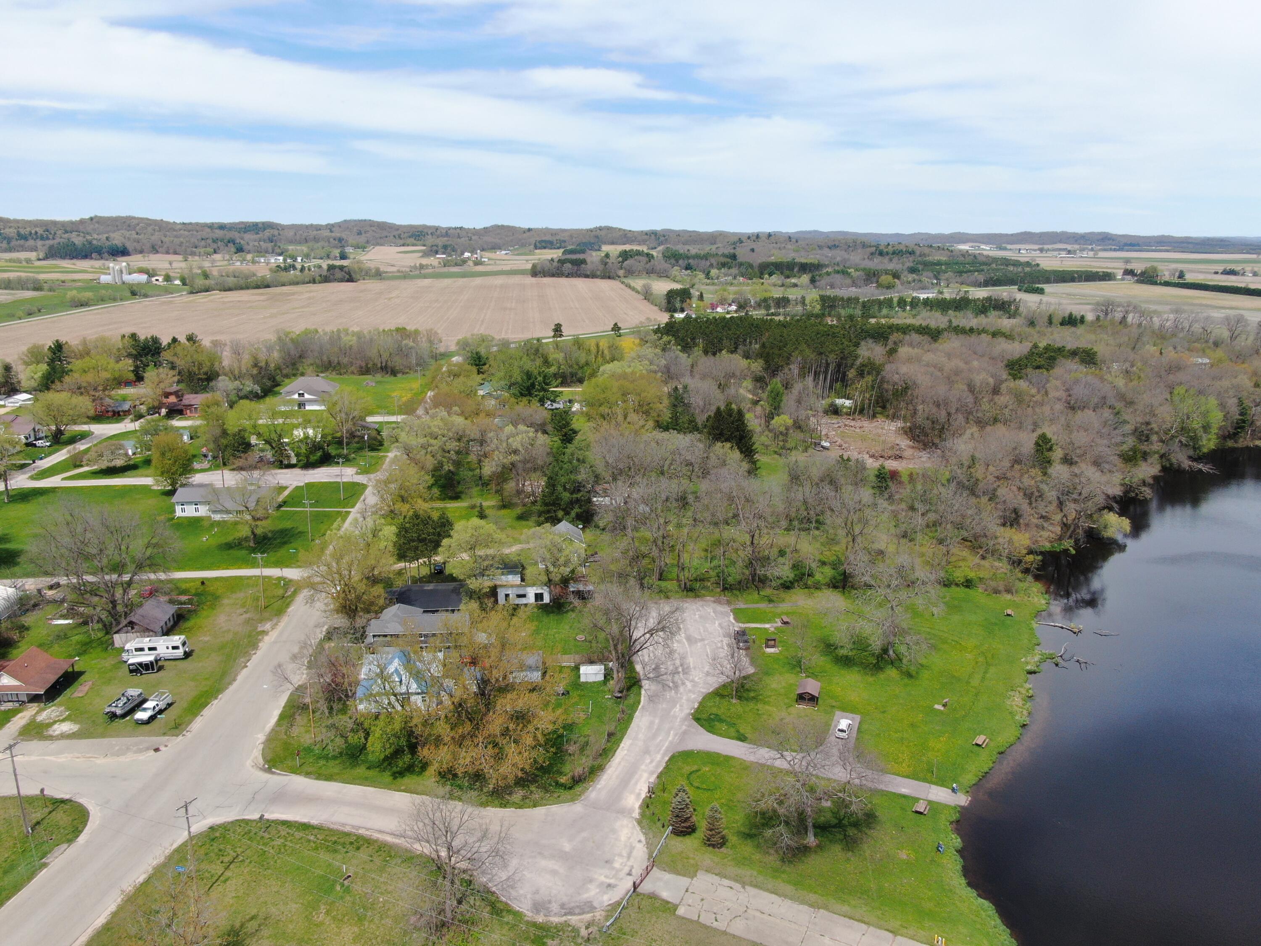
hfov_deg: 71.6
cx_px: 630
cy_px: 473
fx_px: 874
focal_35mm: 24
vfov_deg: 56.8
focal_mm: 4.39
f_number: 2.8
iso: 100
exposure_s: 1/1000
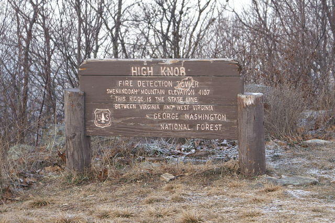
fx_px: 977
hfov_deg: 19.5
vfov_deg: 13.0
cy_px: 112
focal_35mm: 105
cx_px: 168
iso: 160
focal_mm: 70
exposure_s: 1/160
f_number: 5.6
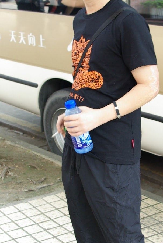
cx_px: 103
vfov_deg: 25.8
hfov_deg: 17.4
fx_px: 532
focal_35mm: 79
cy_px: 137
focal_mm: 23.13
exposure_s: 1/15
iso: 200
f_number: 5
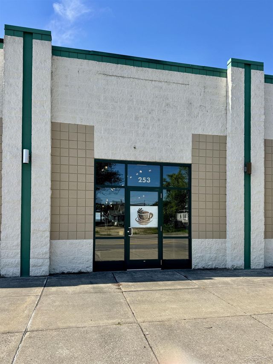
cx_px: 136
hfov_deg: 56.8
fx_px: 252
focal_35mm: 24
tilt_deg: +6.0
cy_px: 182
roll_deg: -0.9
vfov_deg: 71.6
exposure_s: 1/3413
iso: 80
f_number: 1.78
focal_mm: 6.76
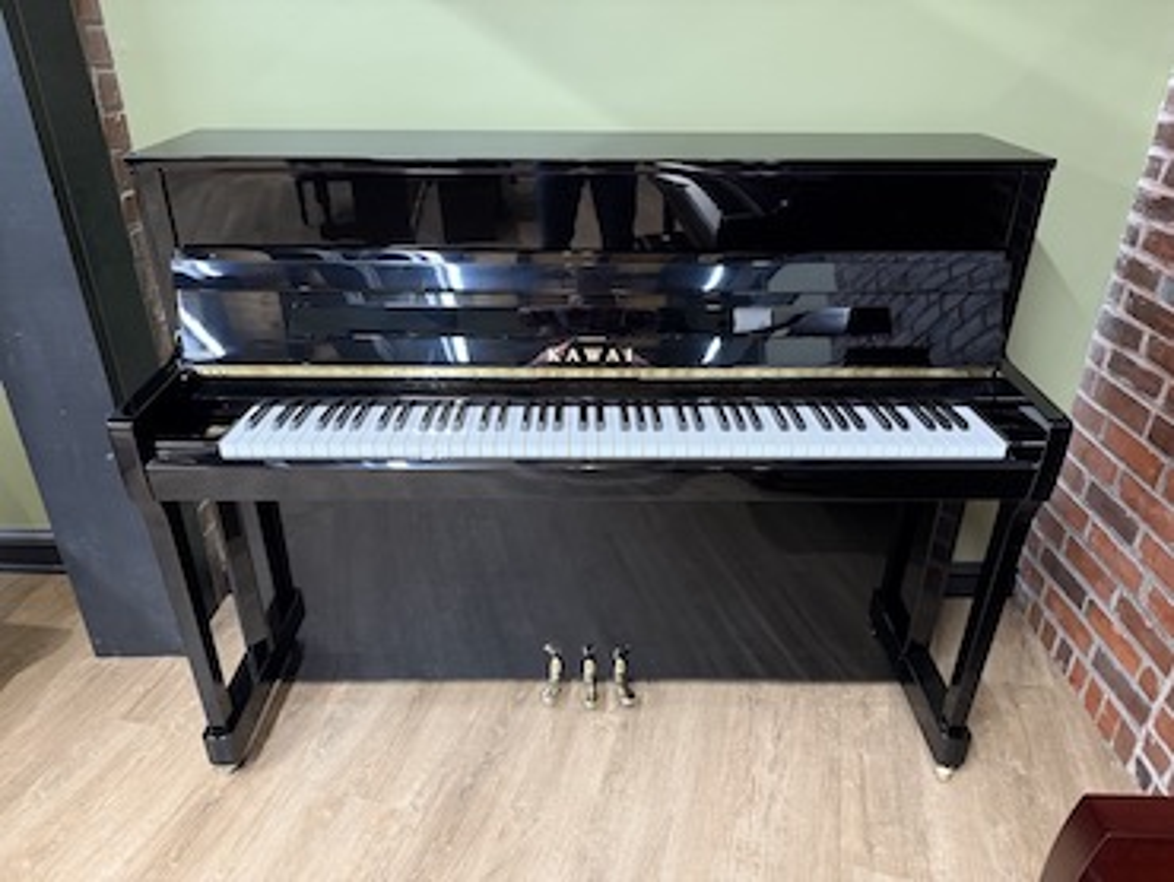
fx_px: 814
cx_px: 587
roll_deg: -0.6
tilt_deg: -26.1
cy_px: 441
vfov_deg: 56.9
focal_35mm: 24
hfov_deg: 71.6
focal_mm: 6.76
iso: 640
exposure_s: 1/40
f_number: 1.78
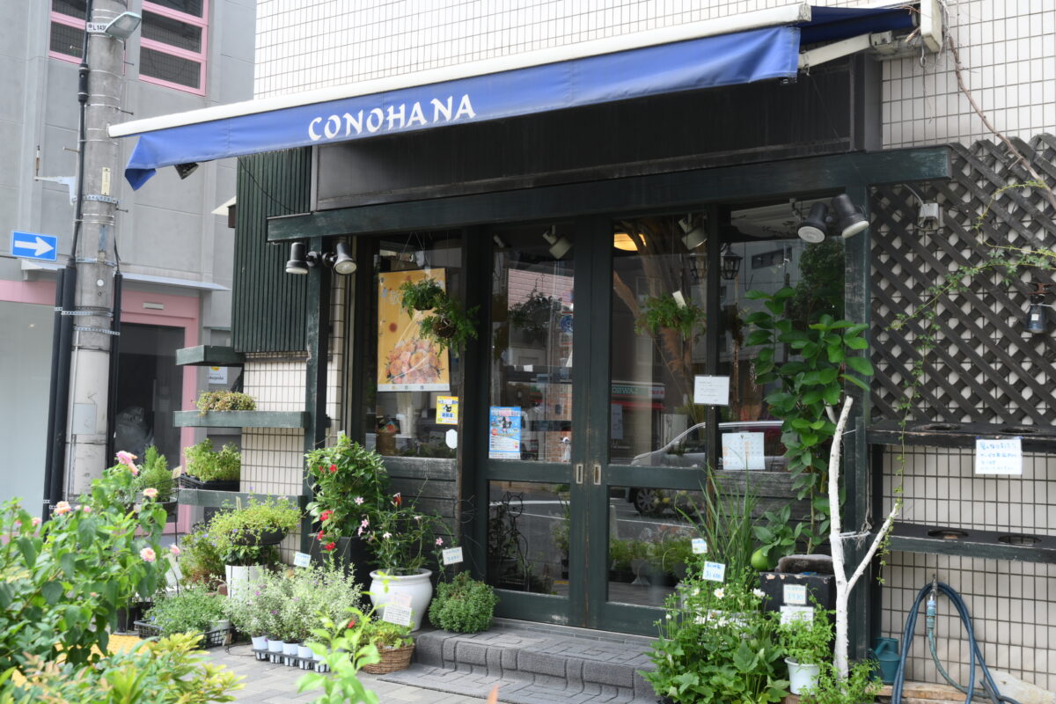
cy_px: 352
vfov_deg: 34.2
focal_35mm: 39
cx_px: 528
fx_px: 1144
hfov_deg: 49.6
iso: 200
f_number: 7.1
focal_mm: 39
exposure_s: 1/125
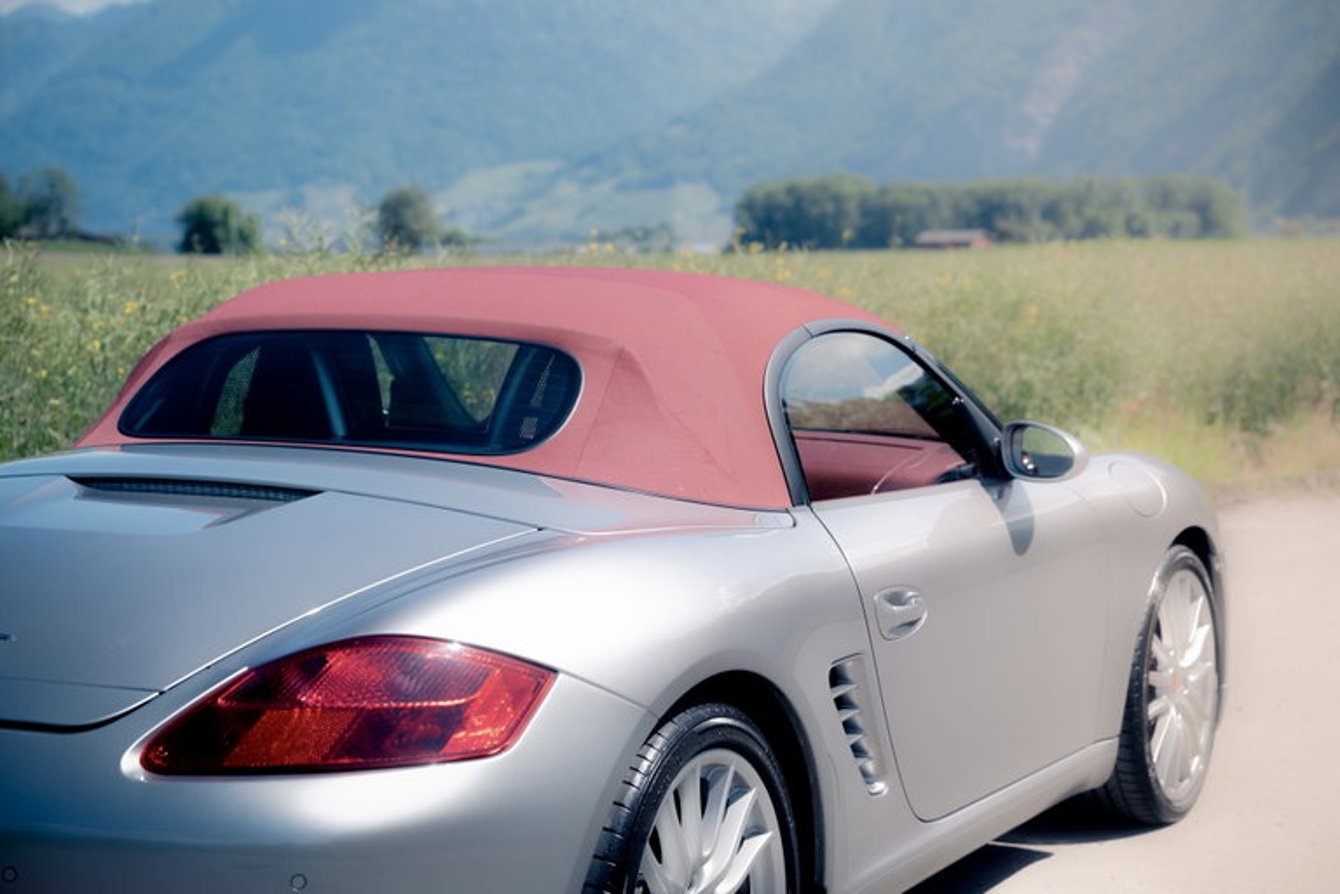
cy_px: 447
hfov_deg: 28.8
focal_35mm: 70
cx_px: 670
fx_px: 2605
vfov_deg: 19.5
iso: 100
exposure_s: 1/250
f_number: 4.5
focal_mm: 70
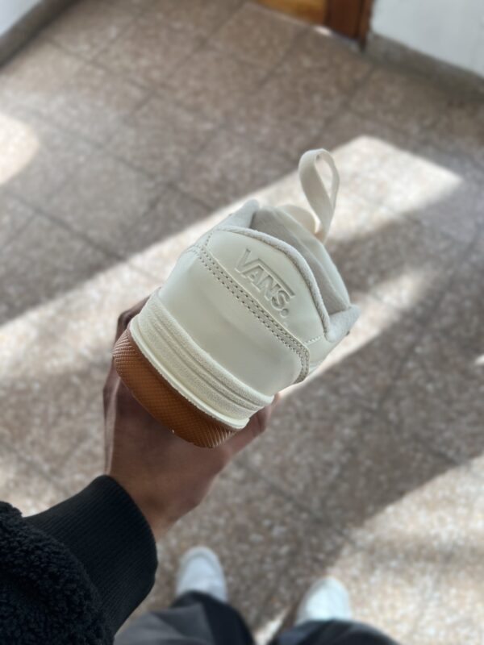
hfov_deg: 53.1
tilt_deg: -67.0
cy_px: 322
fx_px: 485
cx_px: 242
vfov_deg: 67.3
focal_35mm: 26
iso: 50
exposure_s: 1/666
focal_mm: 5.7
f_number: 1.5
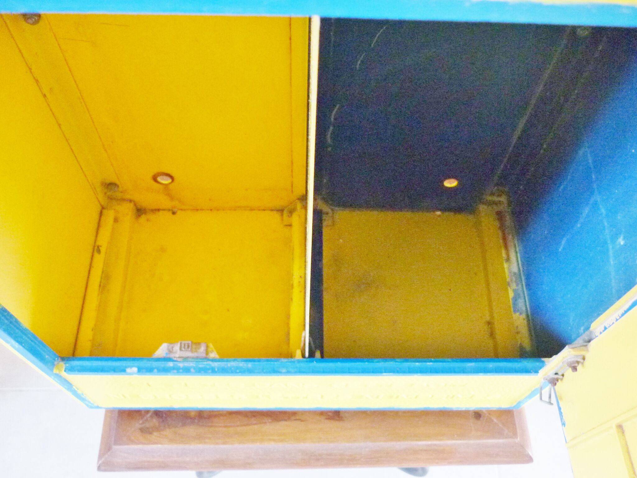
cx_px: 318
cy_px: 239
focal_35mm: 33
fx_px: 607
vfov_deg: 42.9
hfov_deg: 55.4
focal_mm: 5.5
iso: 400
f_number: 2.8
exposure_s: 1/8
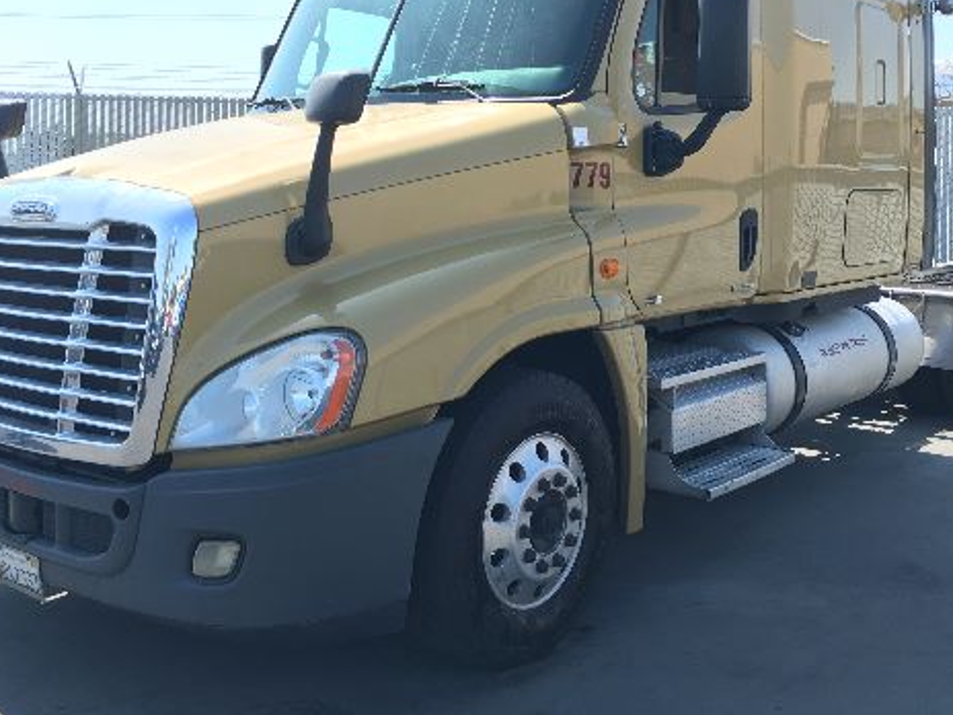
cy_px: 238
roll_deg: +0.1
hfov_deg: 46.7
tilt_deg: -0.7
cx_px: 520
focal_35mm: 40
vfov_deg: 35.6
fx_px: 1101
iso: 25
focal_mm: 4.15
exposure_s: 1/384
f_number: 2.2
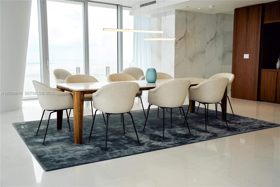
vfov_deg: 36.9
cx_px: 140
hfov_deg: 53.1
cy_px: 94
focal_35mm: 36
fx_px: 280
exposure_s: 1/320
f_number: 7.1
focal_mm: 36
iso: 400
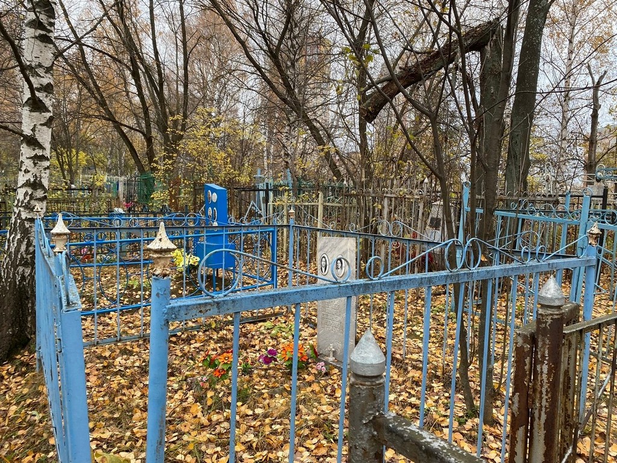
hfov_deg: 67.3
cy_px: 232
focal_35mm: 26
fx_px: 463
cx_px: 308
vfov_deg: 53.1
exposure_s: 1/122
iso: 50
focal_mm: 4.25
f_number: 1.8
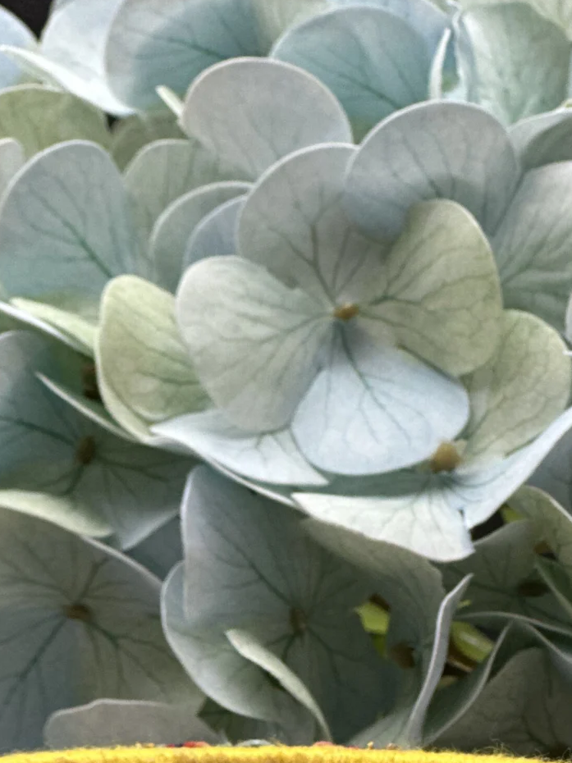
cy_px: 743
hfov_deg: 7.0
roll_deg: -2.7
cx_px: 405
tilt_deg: -4.6
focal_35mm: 212
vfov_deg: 9.3
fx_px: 4673
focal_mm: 9
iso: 200
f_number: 2.8
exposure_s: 1/33
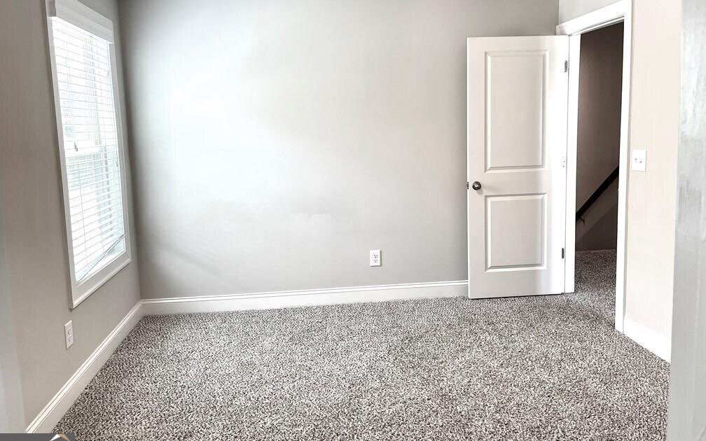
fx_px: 539
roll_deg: +2.3
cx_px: 353
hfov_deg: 66.5
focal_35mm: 28
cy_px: 191
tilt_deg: -7.0
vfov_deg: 44.4
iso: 125
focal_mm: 5.1
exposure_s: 1/121
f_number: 1.6
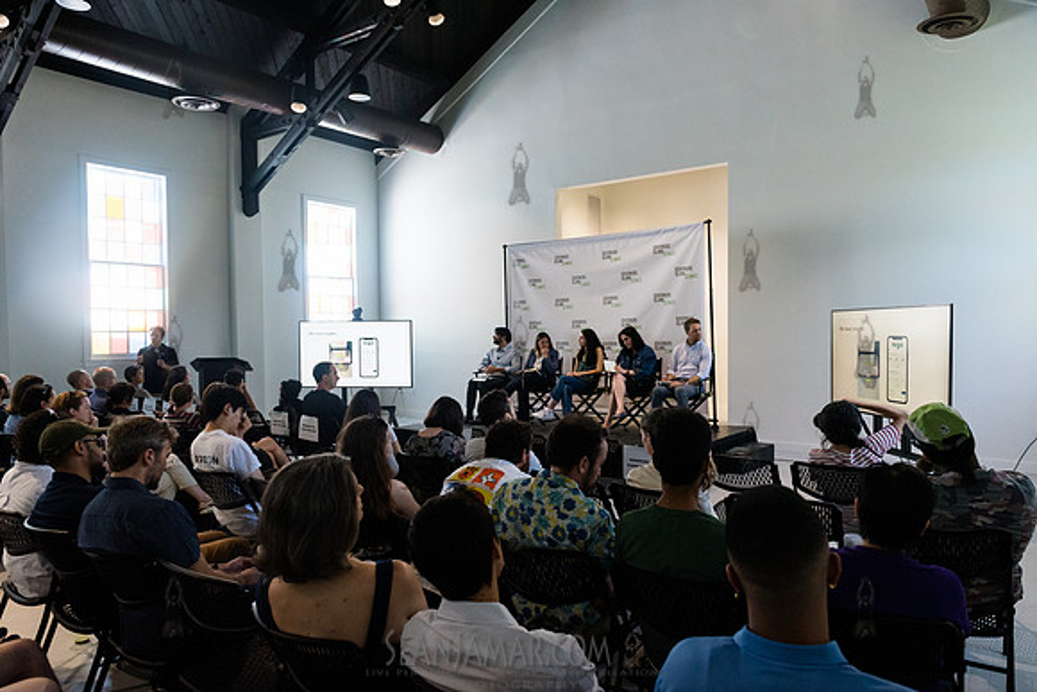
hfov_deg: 73.0
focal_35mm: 24
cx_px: 518
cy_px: 346
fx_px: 701
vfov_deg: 52.5
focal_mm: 24
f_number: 4
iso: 4000
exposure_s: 1/400
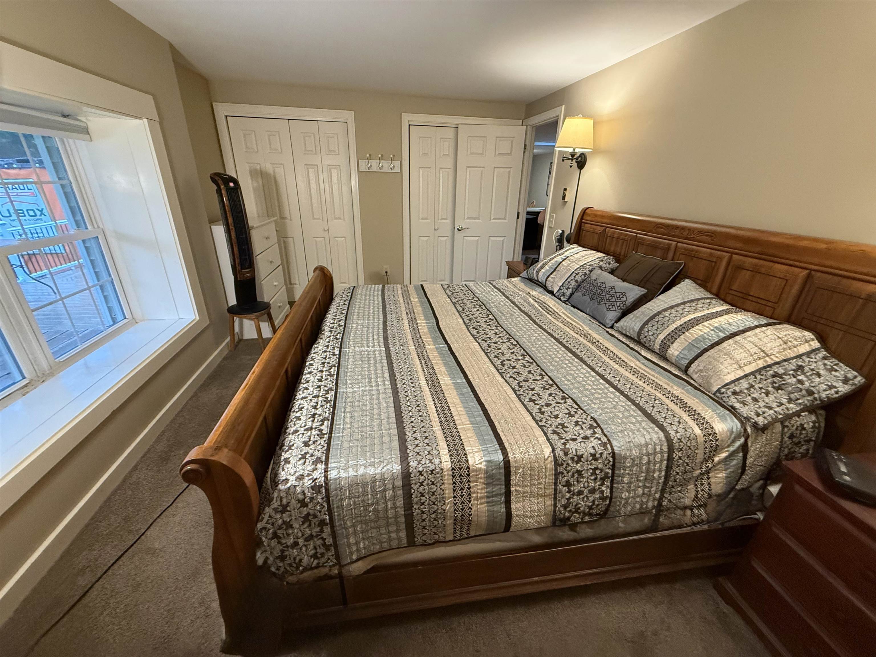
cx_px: 438
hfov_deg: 102.1
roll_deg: -1.4
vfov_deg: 85.7
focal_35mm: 14
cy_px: 328
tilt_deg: -23.2
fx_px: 354
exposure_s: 1/60
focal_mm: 2.22
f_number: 2.2
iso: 500
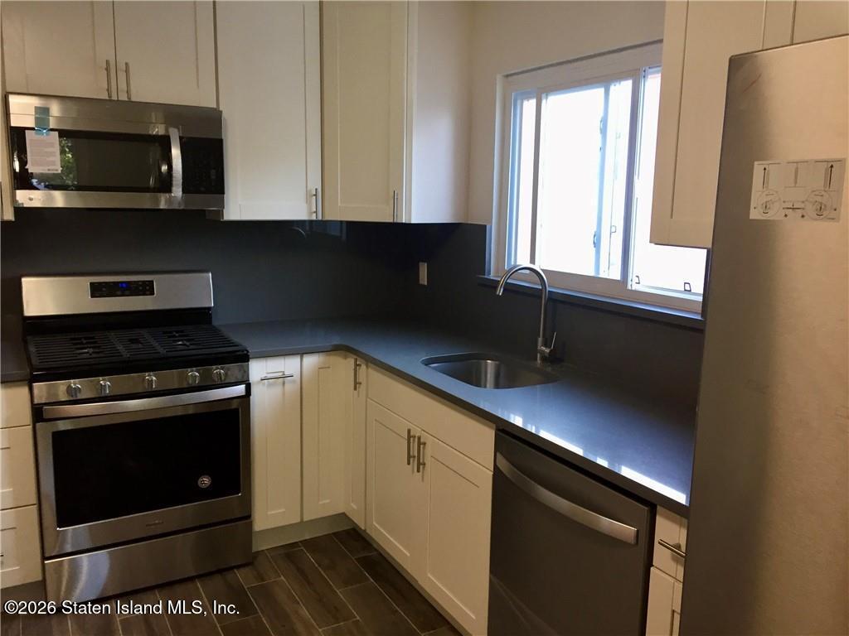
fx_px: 711
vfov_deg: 48.2
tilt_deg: -10.7
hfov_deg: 61.7
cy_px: 318
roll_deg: -0.9
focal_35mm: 29
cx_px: 424
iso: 40
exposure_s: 1/30
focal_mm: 4.15
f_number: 2.2
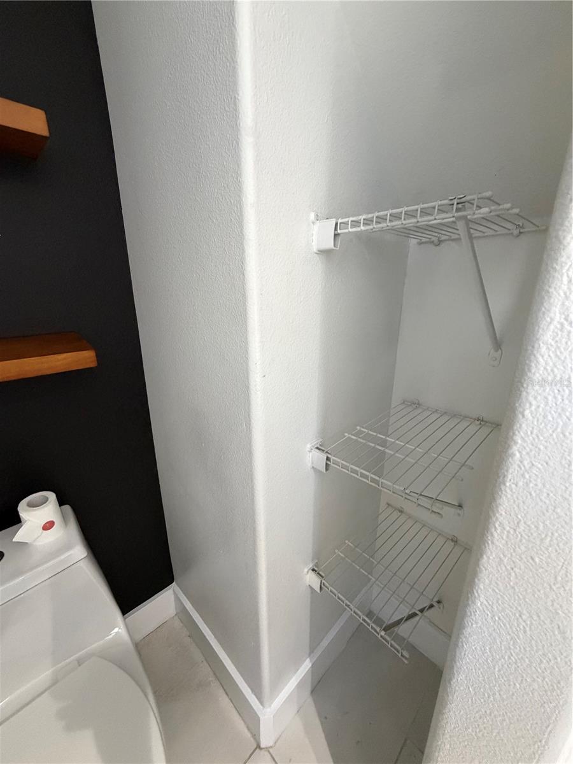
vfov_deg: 102.1
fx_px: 309
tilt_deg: -17.5
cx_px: 286
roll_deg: -0.4
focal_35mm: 14
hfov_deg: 85.7
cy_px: 382
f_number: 2.2
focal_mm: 2.22
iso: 500
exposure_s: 1/60
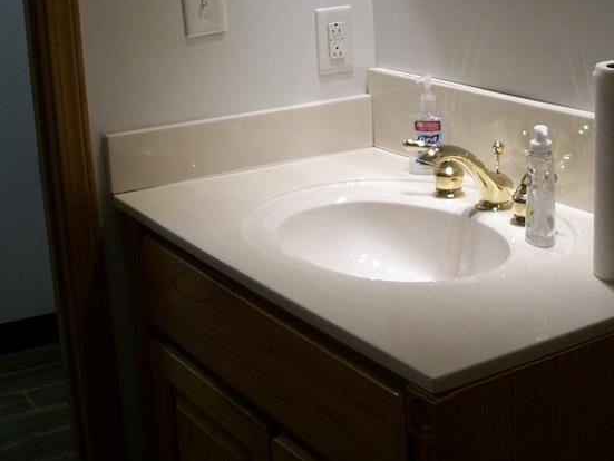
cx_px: 462
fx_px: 1154
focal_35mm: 65
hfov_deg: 29.3
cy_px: 49
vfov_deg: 22.1
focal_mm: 6.3
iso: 80
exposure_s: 1/60
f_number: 3.1
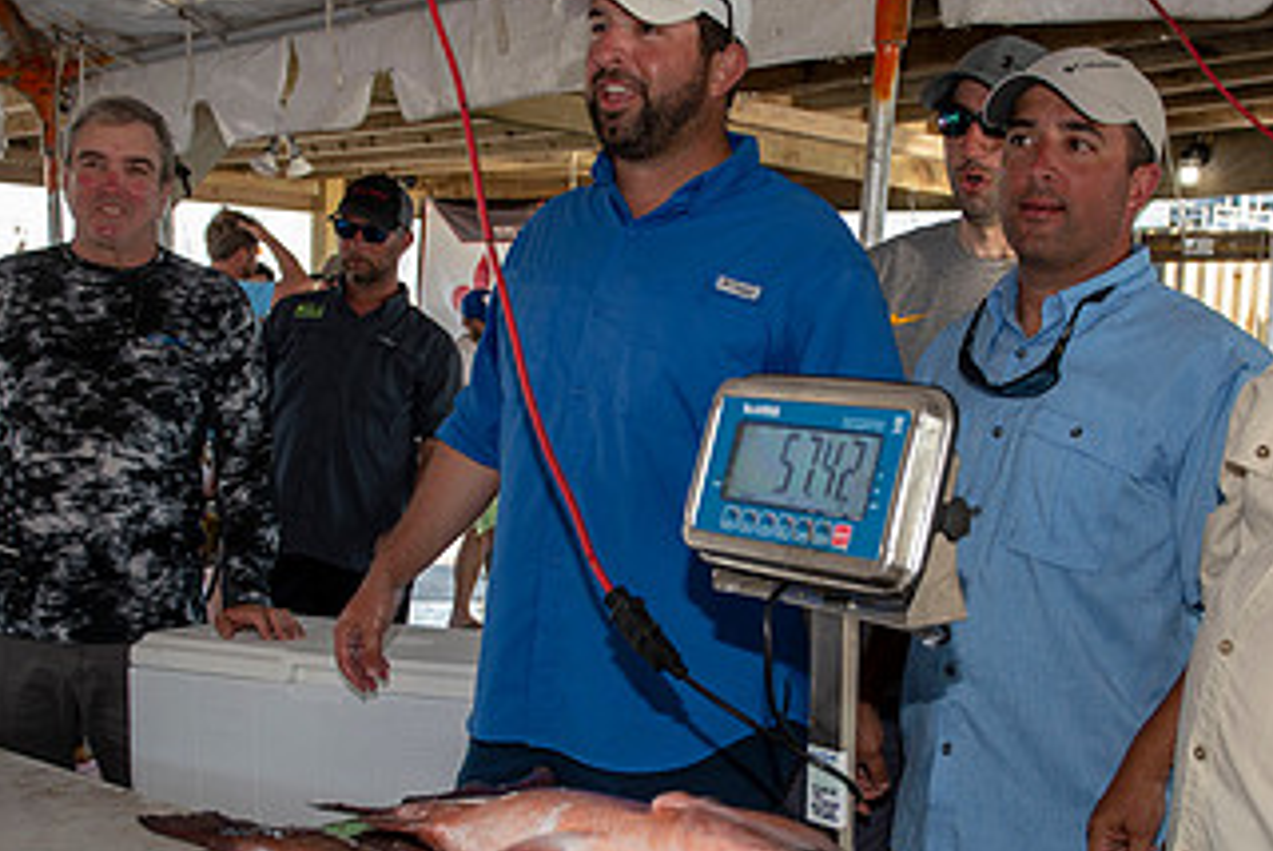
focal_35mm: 51
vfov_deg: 26.4
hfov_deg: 38.8
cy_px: 554
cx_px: 673
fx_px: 1805
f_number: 4
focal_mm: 28
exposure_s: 1/100
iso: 100
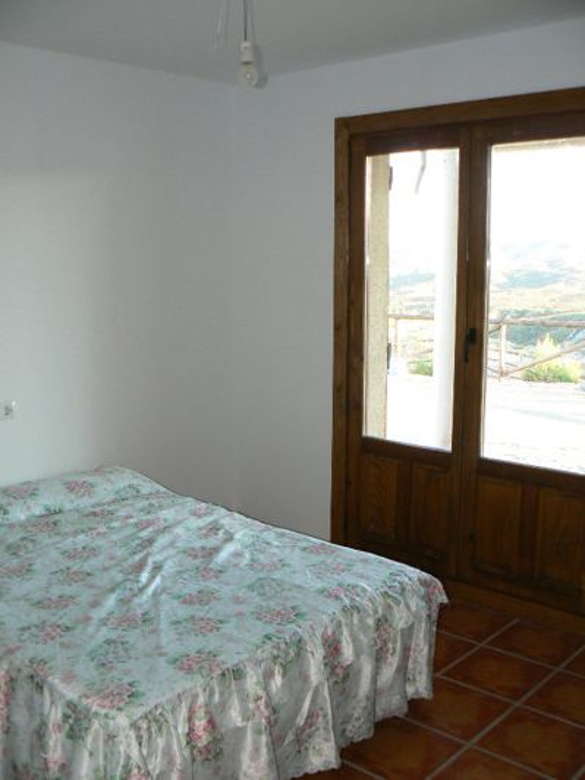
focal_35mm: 36
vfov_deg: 51.4
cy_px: 390
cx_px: 292
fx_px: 811
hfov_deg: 39.7
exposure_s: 1/30
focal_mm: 6
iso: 100
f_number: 2.8
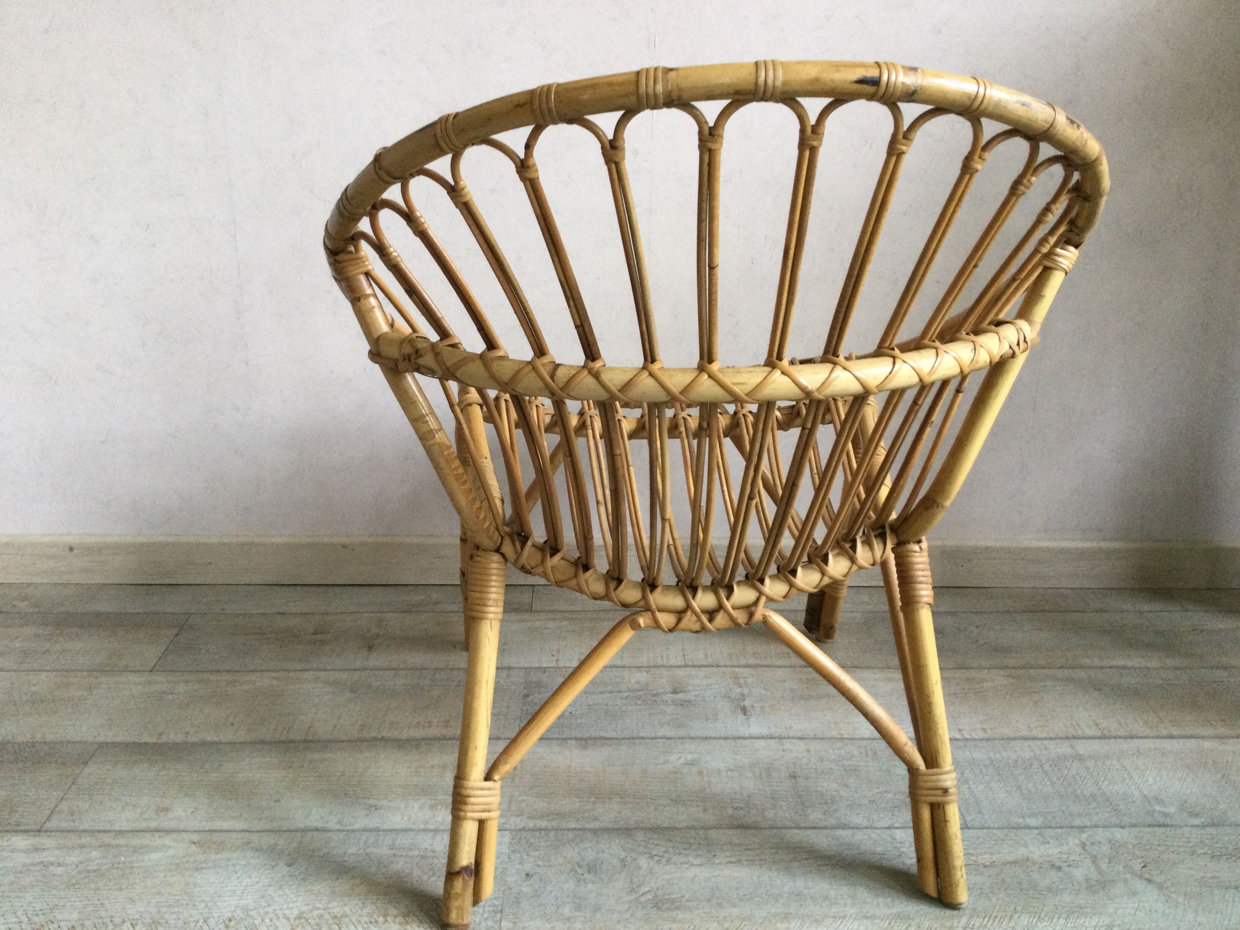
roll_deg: -2.6
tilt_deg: -20.2
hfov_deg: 58.4
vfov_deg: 45.4
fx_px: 1110
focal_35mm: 31
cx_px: 620
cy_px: 465
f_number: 2.4
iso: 125
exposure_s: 1/33
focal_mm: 3.3
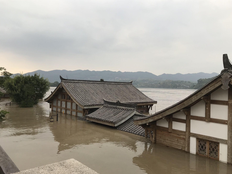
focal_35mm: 29
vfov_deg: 48.2
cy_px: 87
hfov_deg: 61.7
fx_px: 194
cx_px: 119
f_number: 1.8
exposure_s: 1/236
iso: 20
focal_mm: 3.99
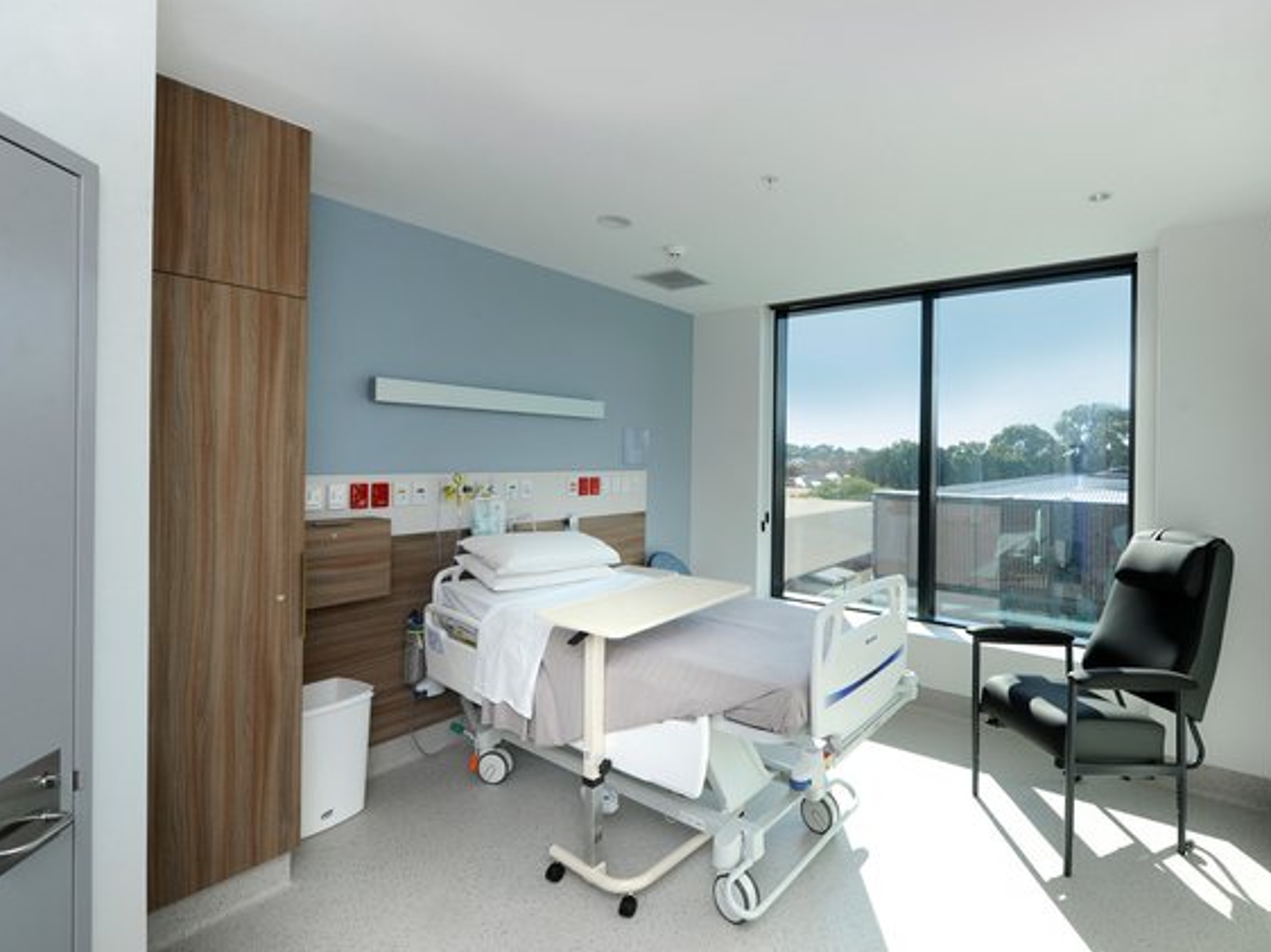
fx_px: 587
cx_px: 730
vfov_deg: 78.0
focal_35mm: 16
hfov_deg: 93.8
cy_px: 460
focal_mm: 14
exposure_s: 1/250
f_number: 6.7
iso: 250
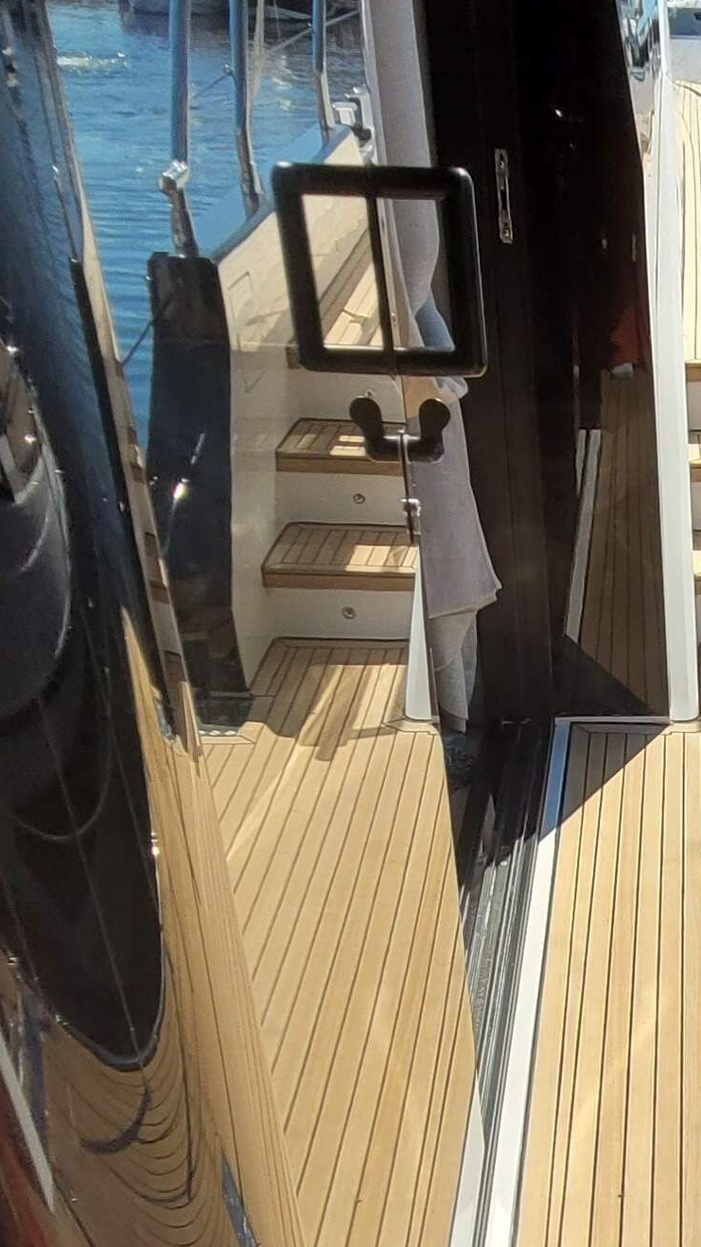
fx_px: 1421
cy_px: 950
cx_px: 816
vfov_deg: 45.5
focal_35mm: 43
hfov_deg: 25.2
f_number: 2.2
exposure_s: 1/2060
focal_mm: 1.74
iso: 40
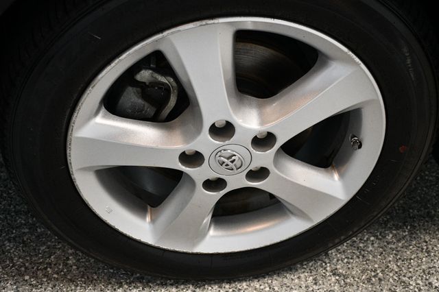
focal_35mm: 60
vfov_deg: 22.6
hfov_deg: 33.4
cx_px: 220
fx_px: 731
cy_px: 146
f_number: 4.5
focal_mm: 40
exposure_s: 1/100
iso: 3200
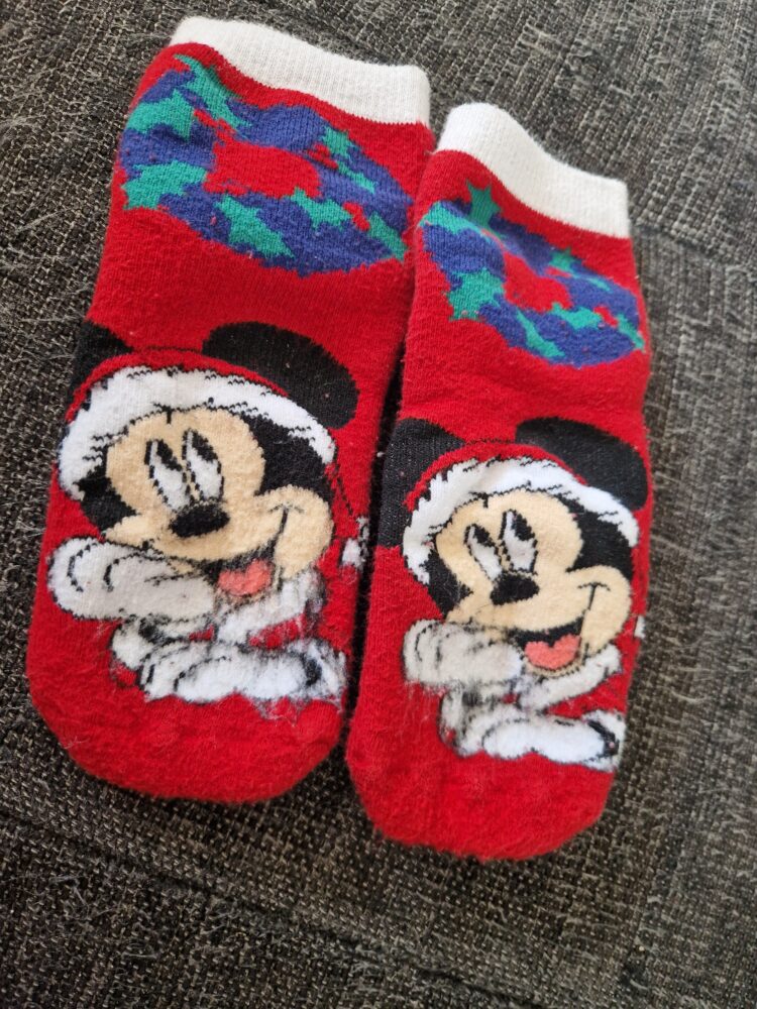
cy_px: 504
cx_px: 378
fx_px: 671
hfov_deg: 58.9
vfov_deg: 73.9
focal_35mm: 23
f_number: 1.8
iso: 500
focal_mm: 5.4
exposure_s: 1/100
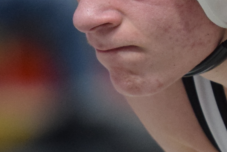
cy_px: 78
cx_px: 368
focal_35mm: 1639
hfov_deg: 1.3
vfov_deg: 0.8
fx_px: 10335
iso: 1800
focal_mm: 195
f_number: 2.8
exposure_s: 1/500
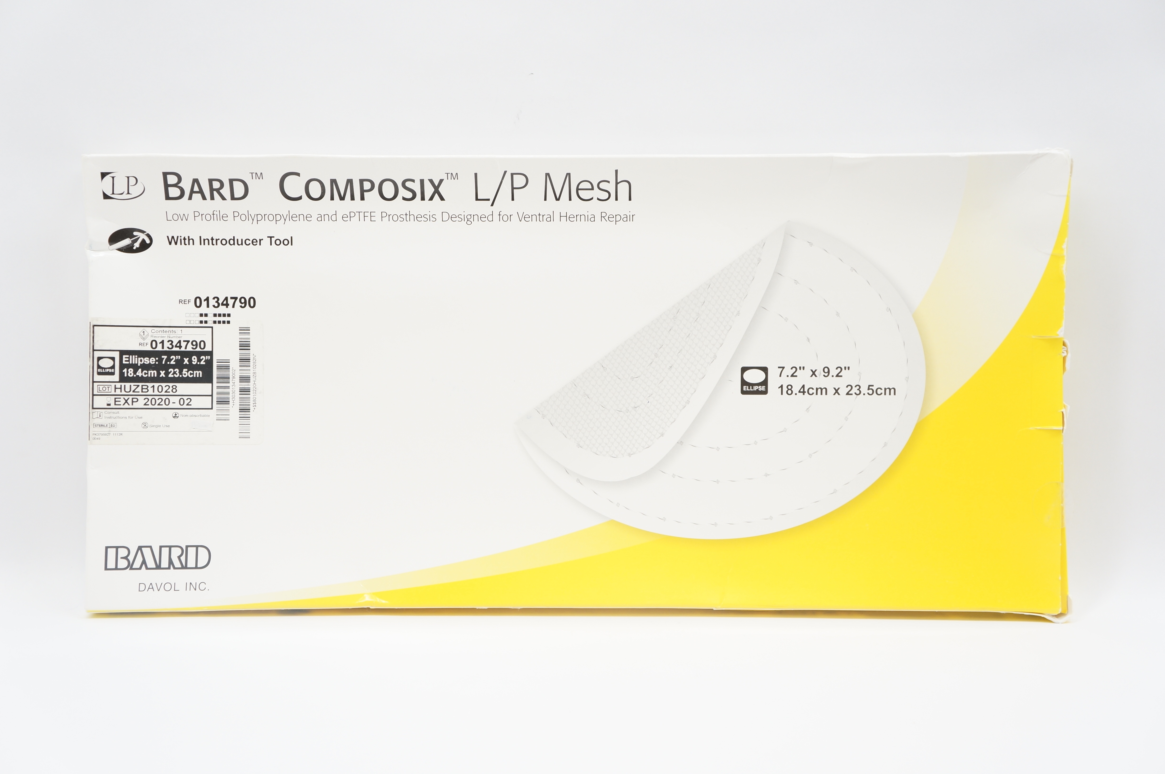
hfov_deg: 45.0
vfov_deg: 30.8
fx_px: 1406
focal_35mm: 44
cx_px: 582
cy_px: 387
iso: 400
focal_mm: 29
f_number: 5
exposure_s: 1/60
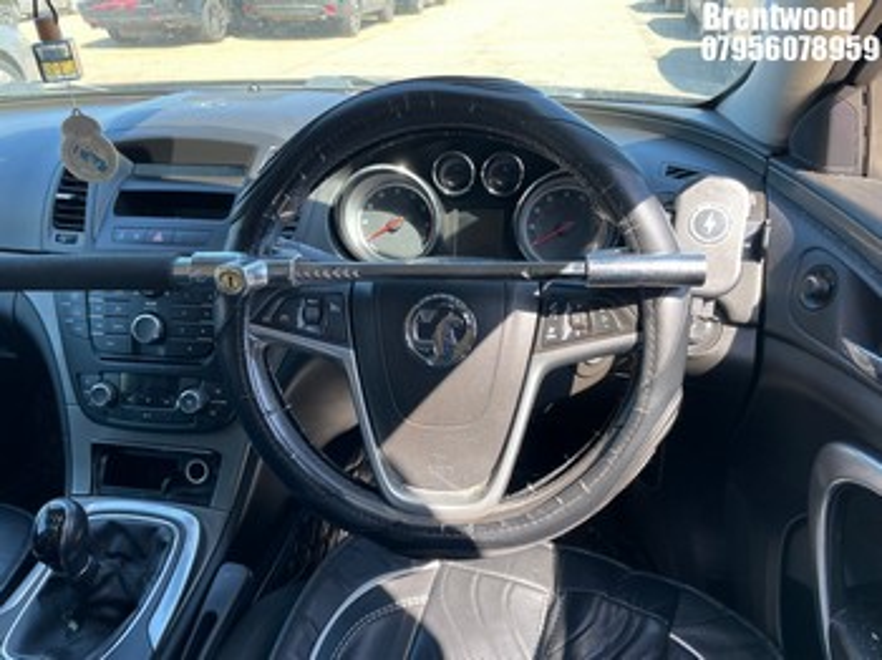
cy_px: 330
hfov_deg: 67.3
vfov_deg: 53.0
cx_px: 441
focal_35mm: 26
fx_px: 662
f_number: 1.6
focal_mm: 4.2
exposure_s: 1/172
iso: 32
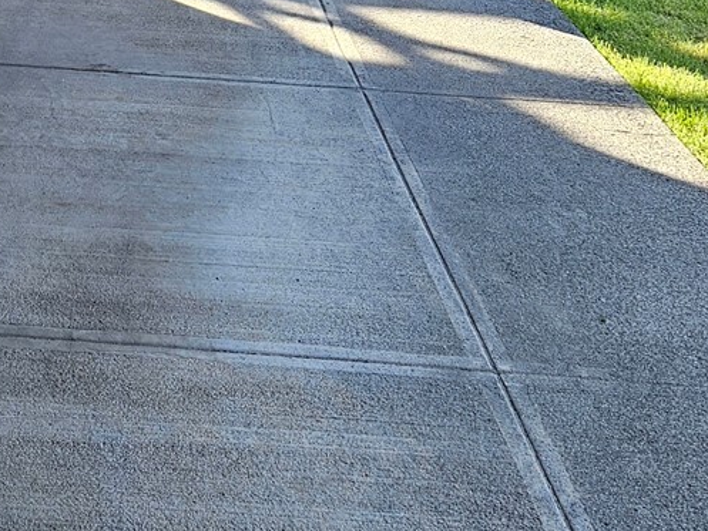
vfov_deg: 19.3
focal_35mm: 74
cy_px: -19
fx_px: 1514
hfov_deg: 24.8
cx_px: -43
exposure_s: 1/217
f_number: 1.8
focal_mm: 5.4
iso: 40
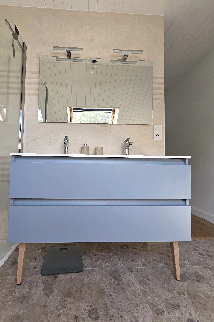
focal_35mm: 14
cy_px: 158
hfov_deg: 80.6
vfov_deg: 104.2
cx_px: 90
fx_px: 125
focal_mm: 2.2
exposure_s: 1/359
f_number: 2.2
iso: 200
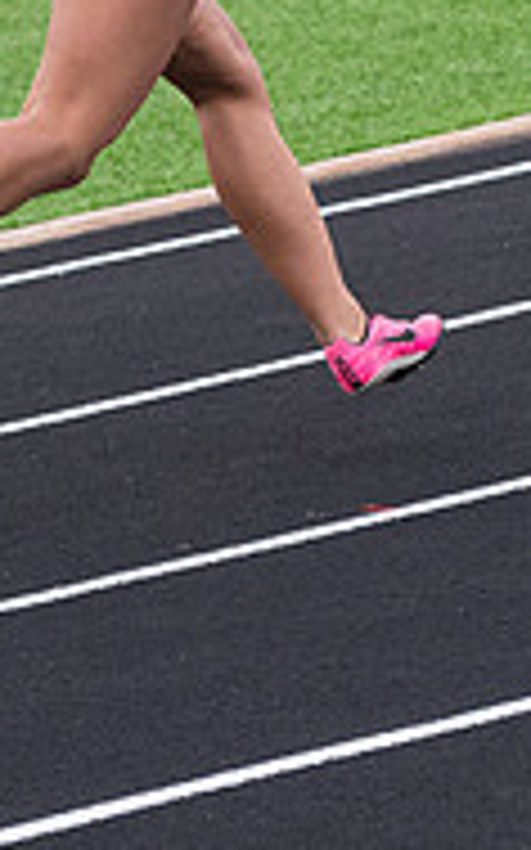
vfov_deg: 5.8
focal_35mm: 363
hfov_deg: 3.6
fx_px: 8411
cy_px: -144
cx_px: 187
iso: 1250
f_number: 5
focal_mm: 100
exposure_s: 1/2000
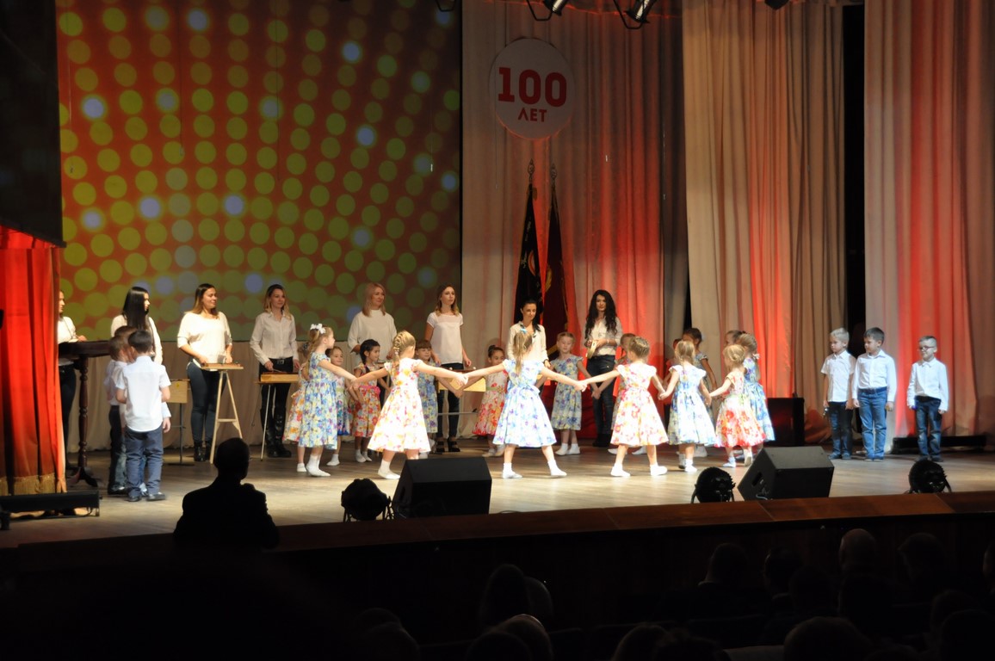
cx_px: 498
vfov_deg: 20.6
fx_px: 1822
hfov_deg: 30.5
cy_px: 330
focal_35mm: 66
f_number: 4.5
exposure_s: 1/125
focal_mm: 44
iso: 1000
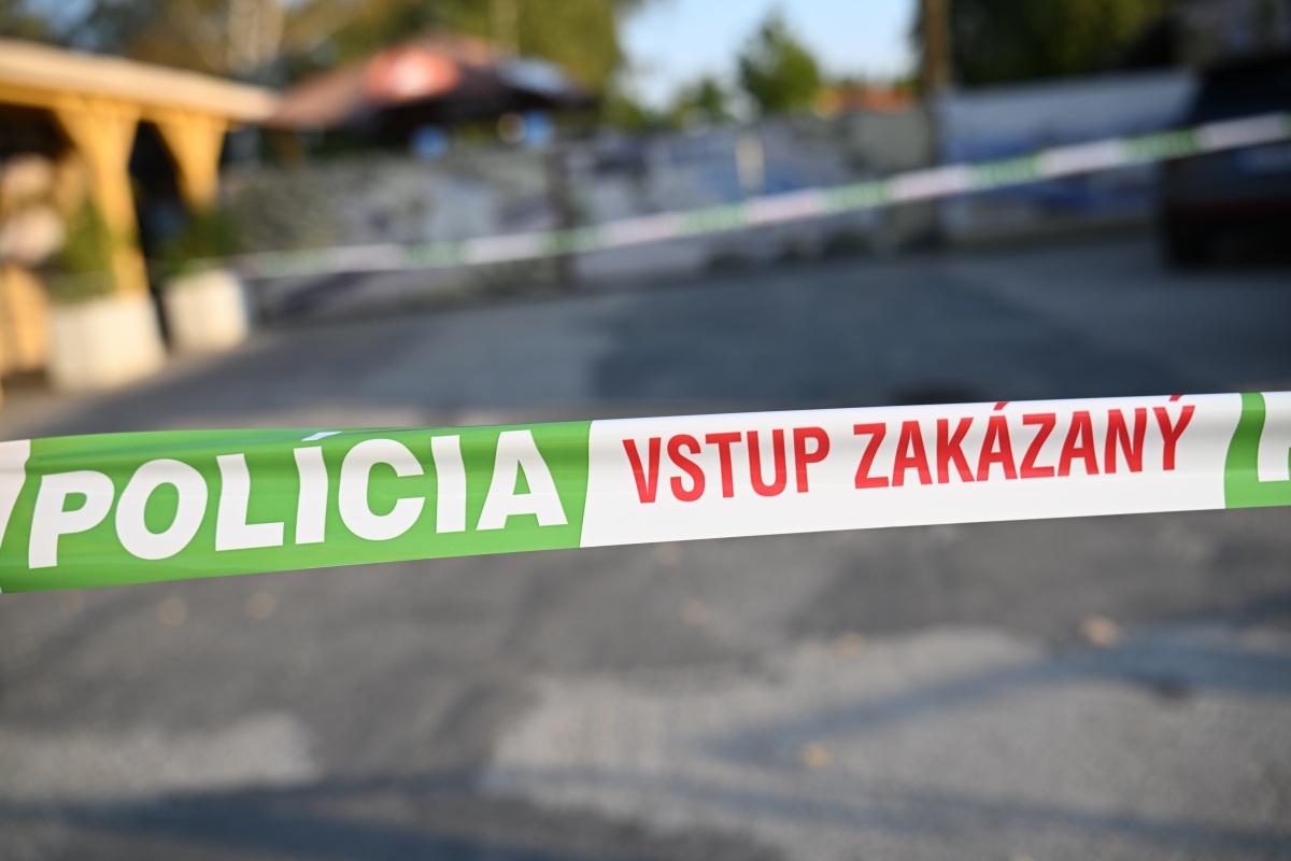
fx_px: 1255
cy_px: 430
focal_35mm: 35
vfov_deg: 37.9
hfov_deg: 54.4
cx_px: 646
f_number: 2.8
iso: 200
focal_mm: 35
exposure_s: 1/1250
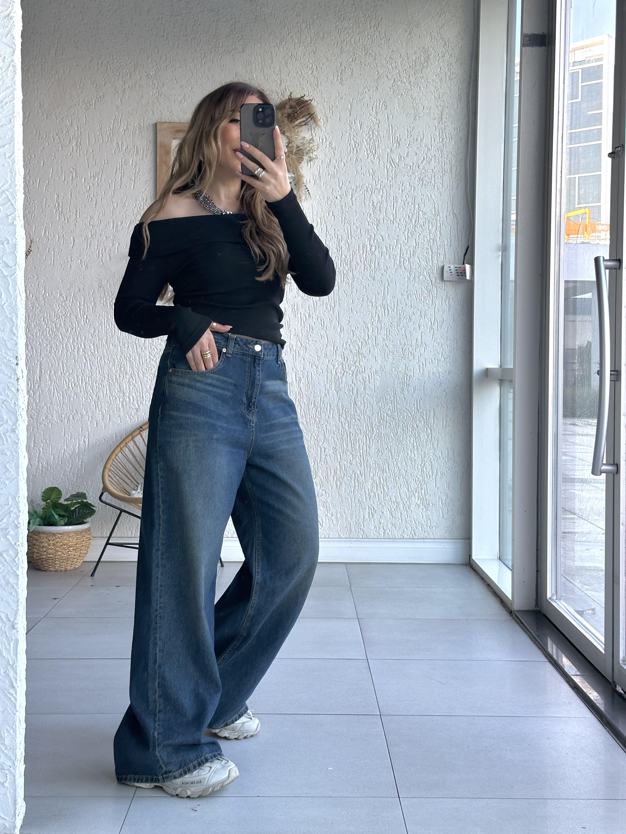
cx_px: 313
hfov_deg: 30.3
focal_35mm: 48
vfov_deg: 39.7
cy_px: 417
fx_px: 1157
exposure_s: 1/151
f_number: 1.78
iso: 64
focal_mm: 6.86
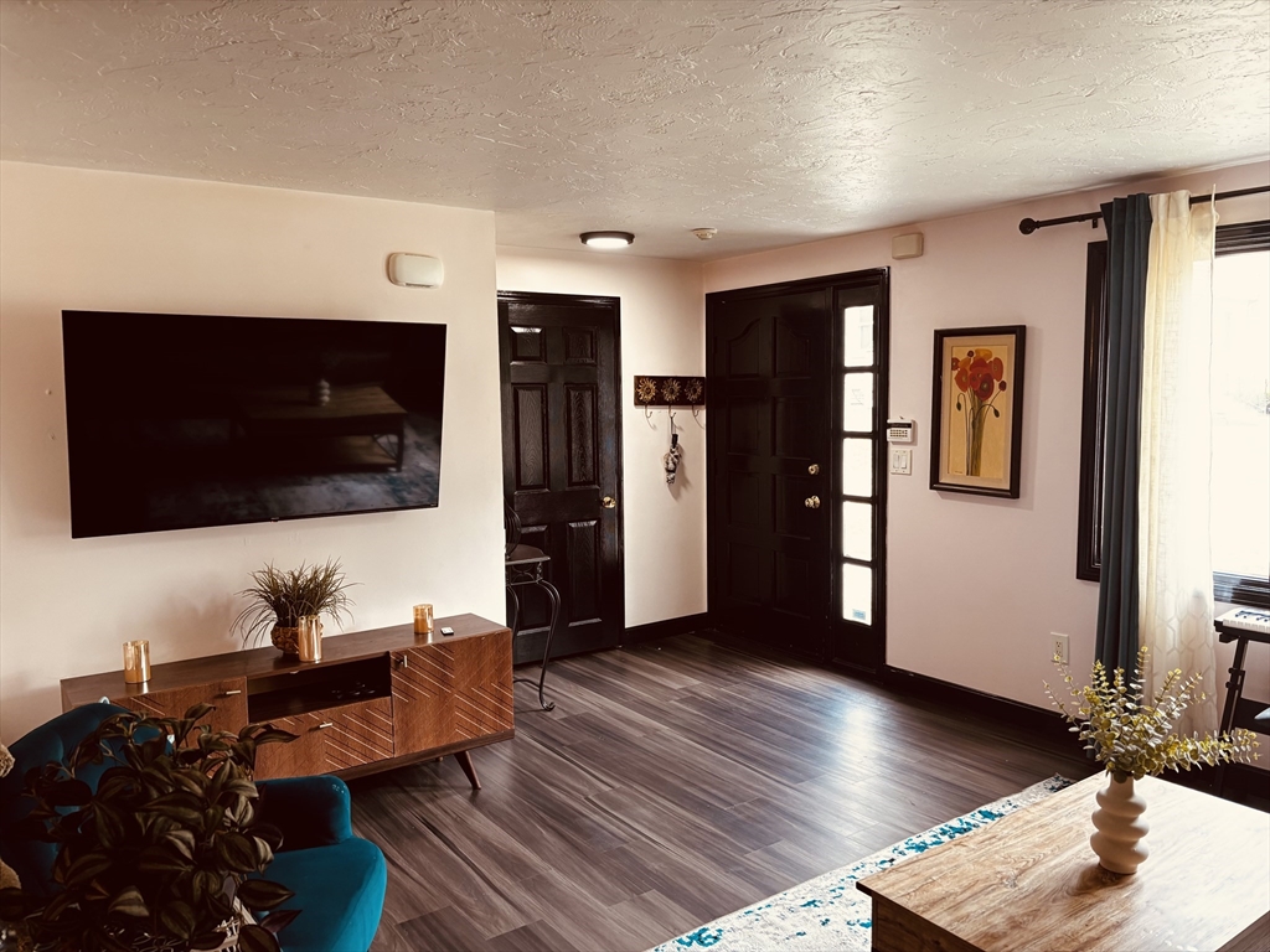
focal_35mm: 26
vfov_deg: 53.1
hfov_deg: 67.3
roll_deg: -0.4
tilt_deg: -5.2
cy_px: 476
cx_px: 635
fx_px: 954
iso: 125
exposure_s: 1/60
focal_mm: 5.96
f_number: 1.6
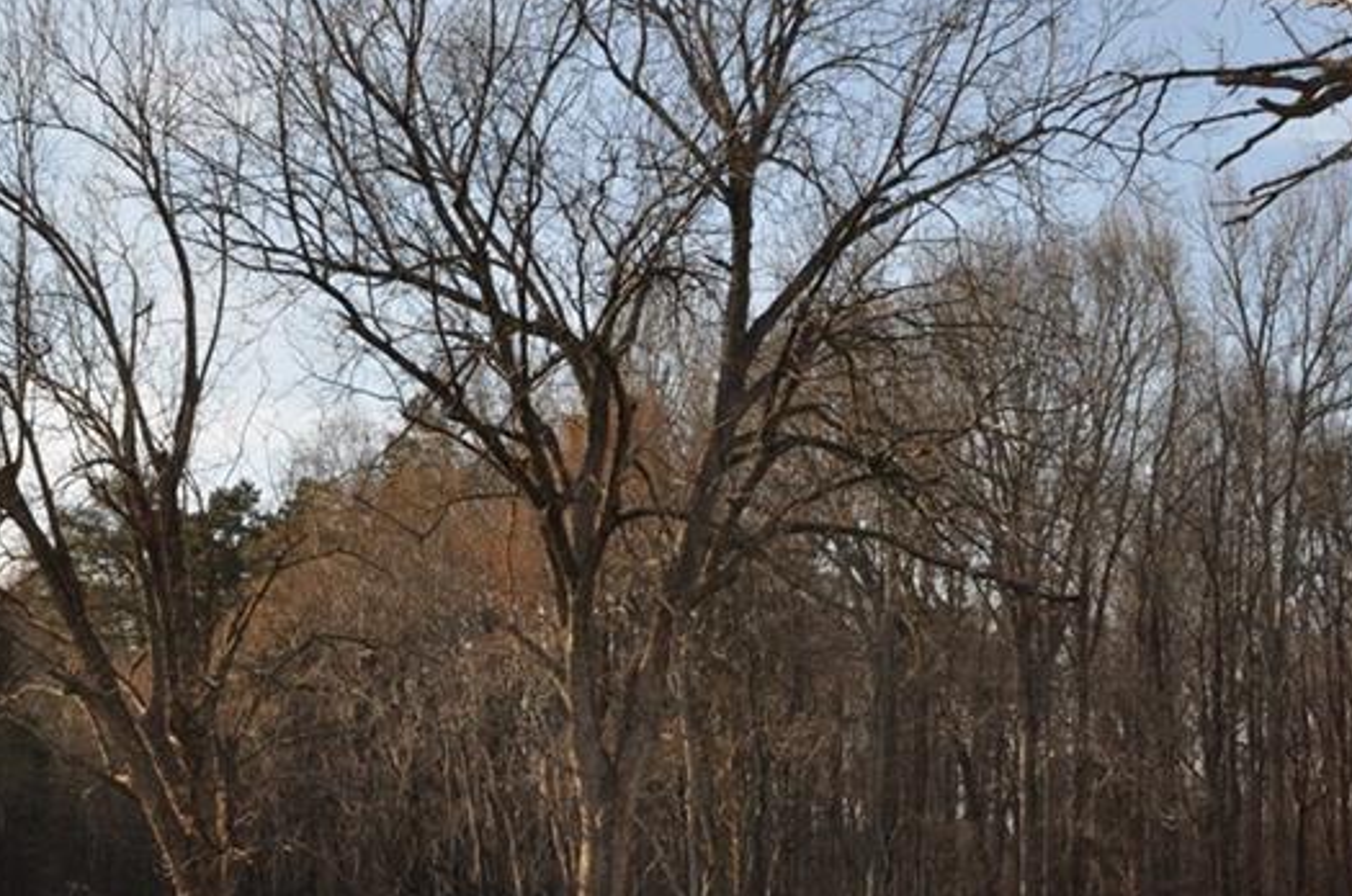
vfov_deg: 17.9
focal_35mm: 76
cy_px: 560
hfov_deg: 26.7
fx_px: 2849
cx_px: 646
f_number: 10
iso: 200
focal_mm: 26
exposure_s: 1/200
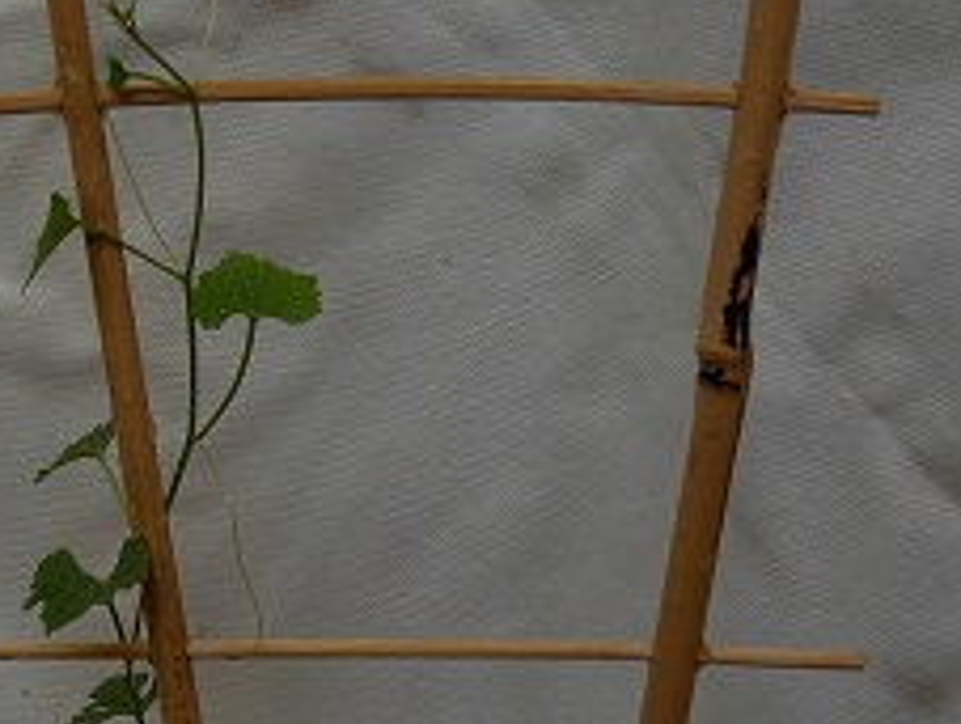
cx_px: 423
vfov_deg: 19.0
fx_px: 2113
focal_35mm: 76
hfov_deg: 25.6
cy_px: 690
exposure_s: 1/31
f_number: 3.1
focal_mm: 7.5
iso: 79
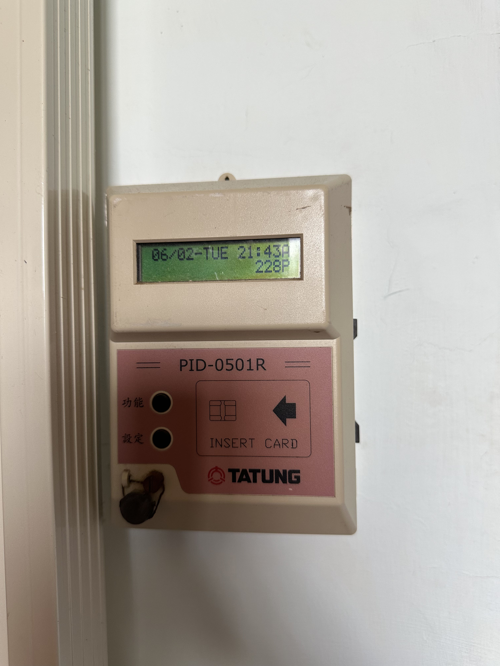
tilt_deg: +0.6
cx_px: 250
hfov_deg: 56.8
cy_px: 333
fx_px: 462
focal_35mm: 24
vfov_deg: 71.6
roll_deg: +1.3
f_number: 1.78
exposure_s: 1/121
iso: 160
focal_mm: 6.86
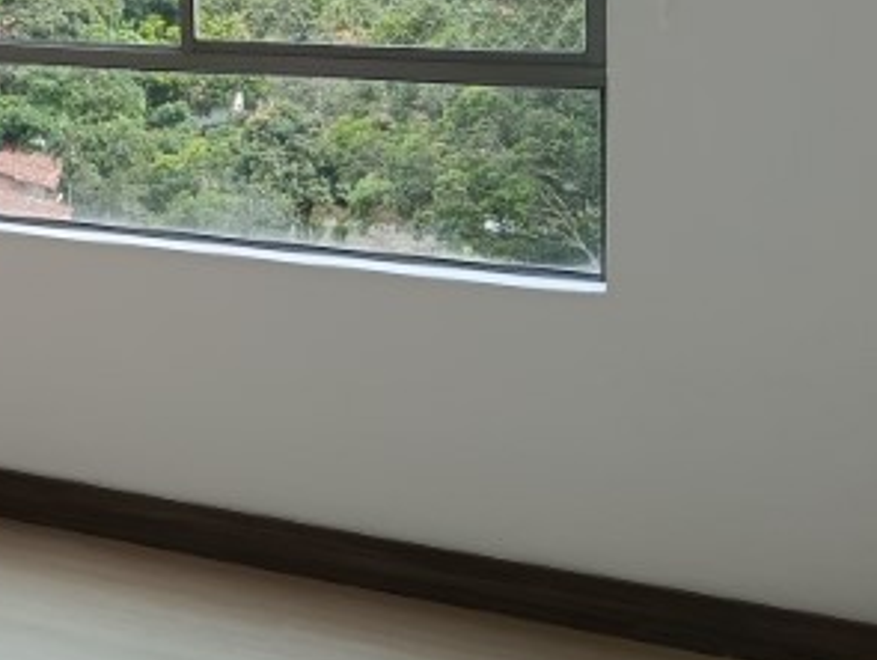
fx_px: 1649
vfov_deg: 21.4
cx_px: -140
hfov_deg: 26.8
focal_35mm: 65
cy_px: -71
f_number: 1.7
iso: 51
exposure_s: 1/121
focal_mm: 5.24
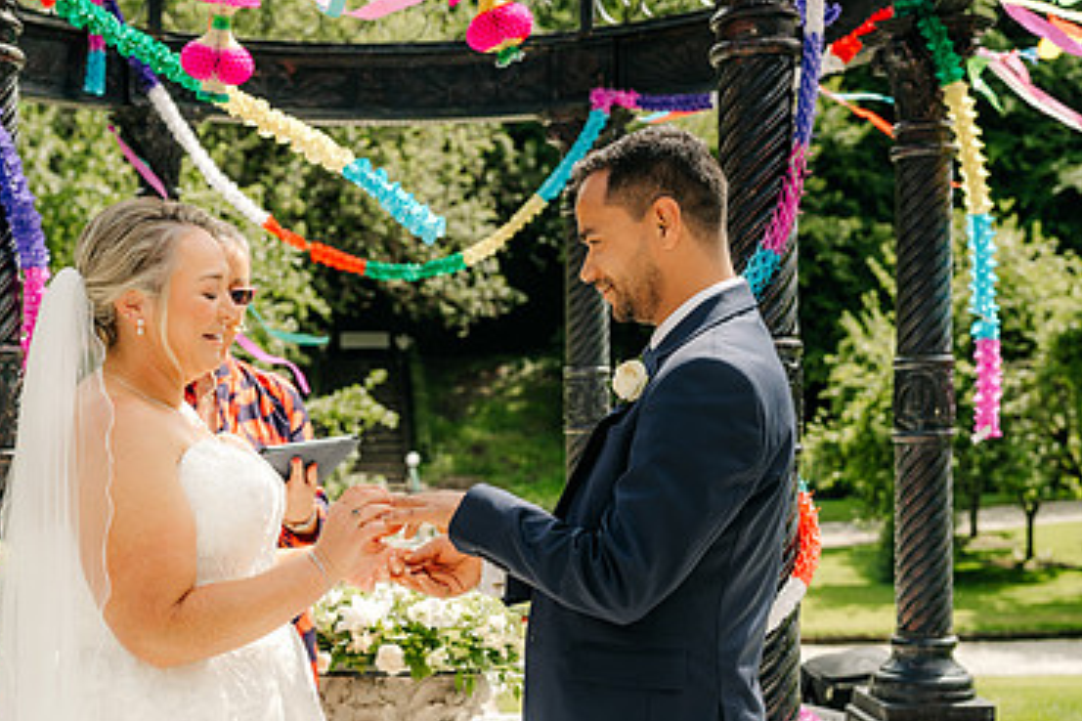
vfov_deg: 24.5
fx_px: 1653
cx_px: 384
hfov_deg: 36.0
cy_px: 491
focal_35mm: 55
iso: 100
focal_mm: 35
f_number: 3.5
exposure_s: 1/800
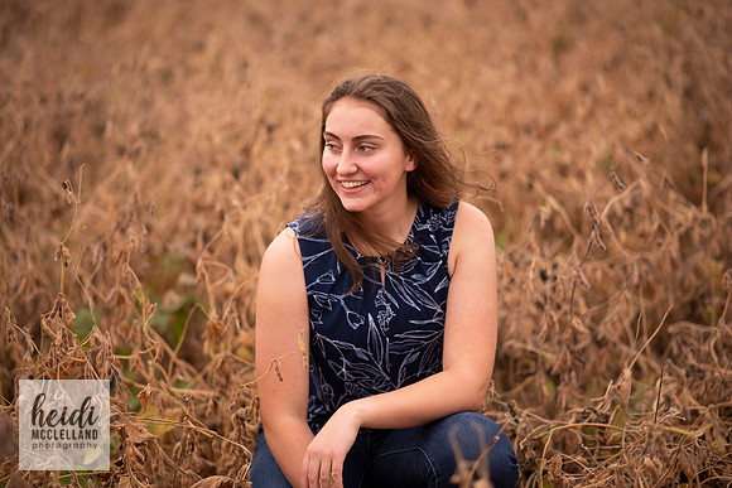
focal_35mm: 85
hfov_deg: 23.9
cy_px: 244
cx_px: 366
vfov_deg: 16.1
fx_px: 1729
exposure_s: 1/250
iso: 160
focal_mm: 85
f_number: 1.8
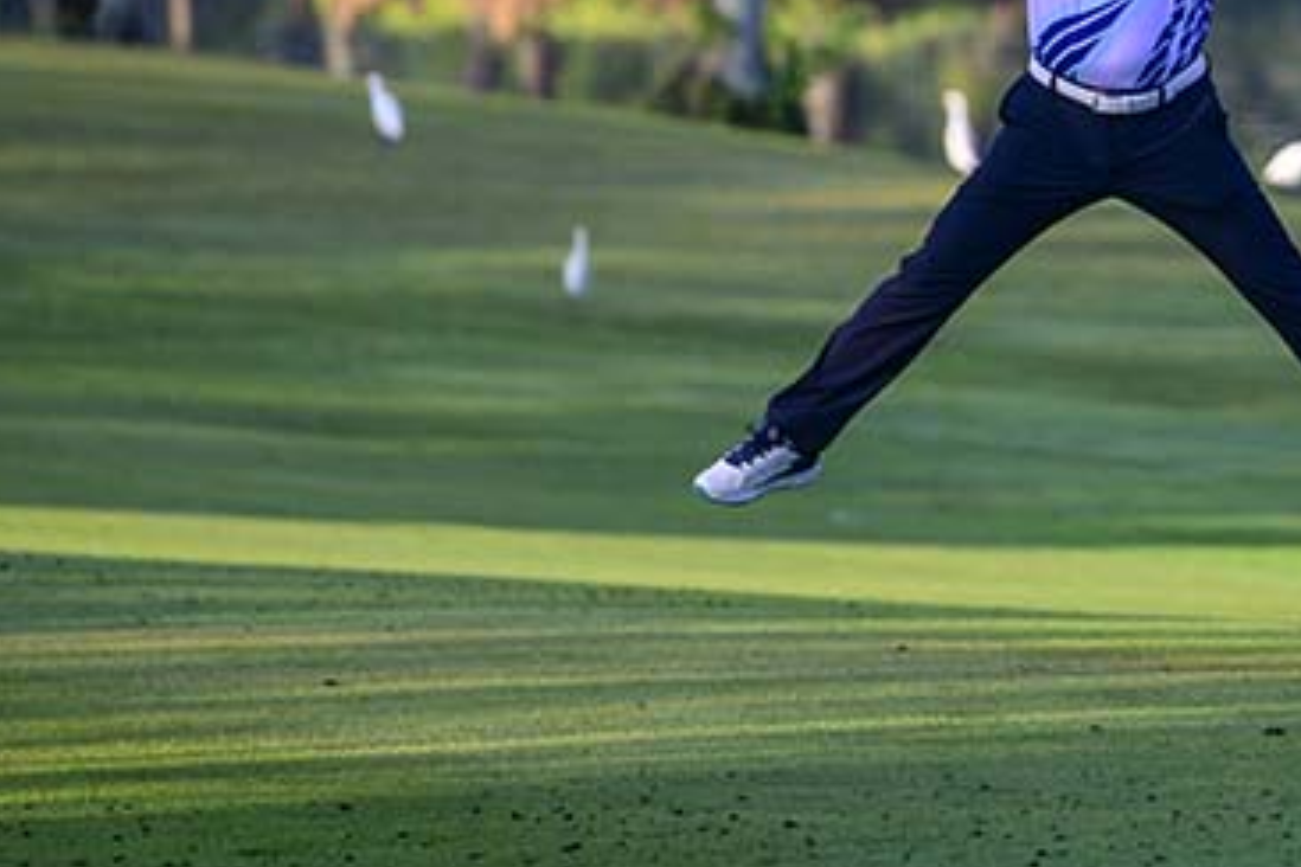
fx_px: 18971
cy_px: 14
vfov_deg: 2.6
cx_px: 1223
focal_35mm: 525
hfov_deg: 3.9
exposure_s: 1/3200
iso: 500
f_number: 2.8
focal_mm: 200
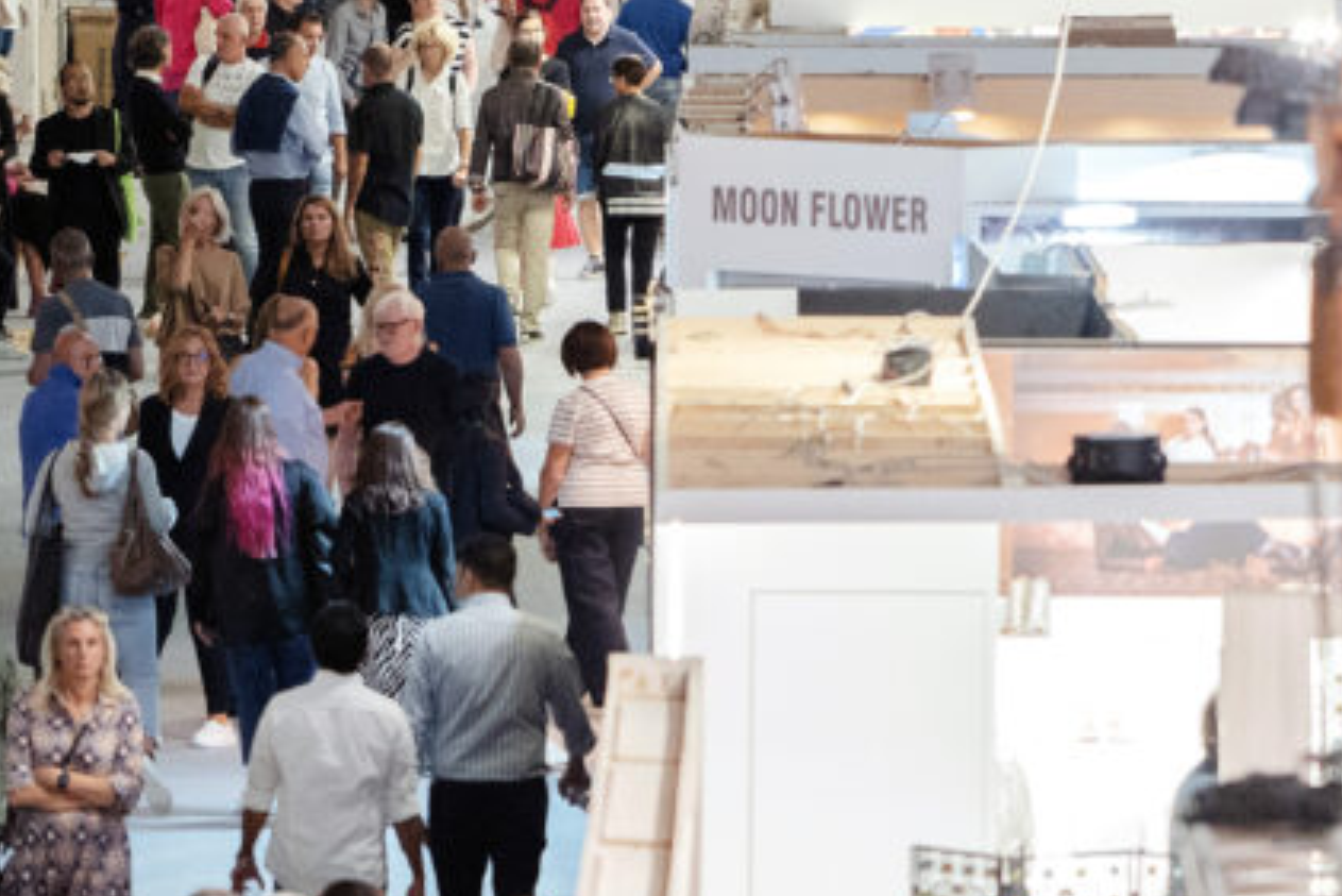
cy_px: 284
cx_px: 924
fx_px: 20210
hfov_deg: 3.8
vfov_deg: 2.5
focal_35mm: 542
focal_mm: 169
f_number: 4
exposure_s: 1/250
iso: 3200
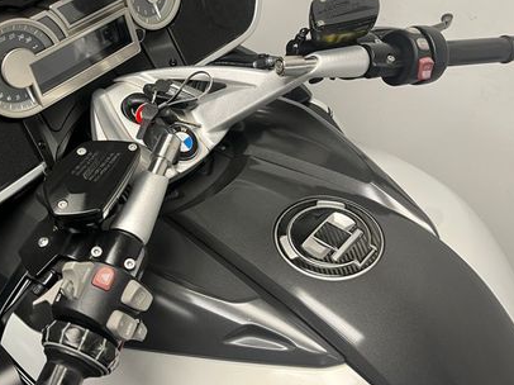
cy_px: 122
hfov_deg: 45.3
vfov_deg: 34.7
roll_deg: -8.8
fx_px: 608
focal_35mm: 41
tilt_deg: -40.4
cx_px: 185
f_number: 1.6
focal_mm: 5.1
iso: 100
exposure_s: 1/50
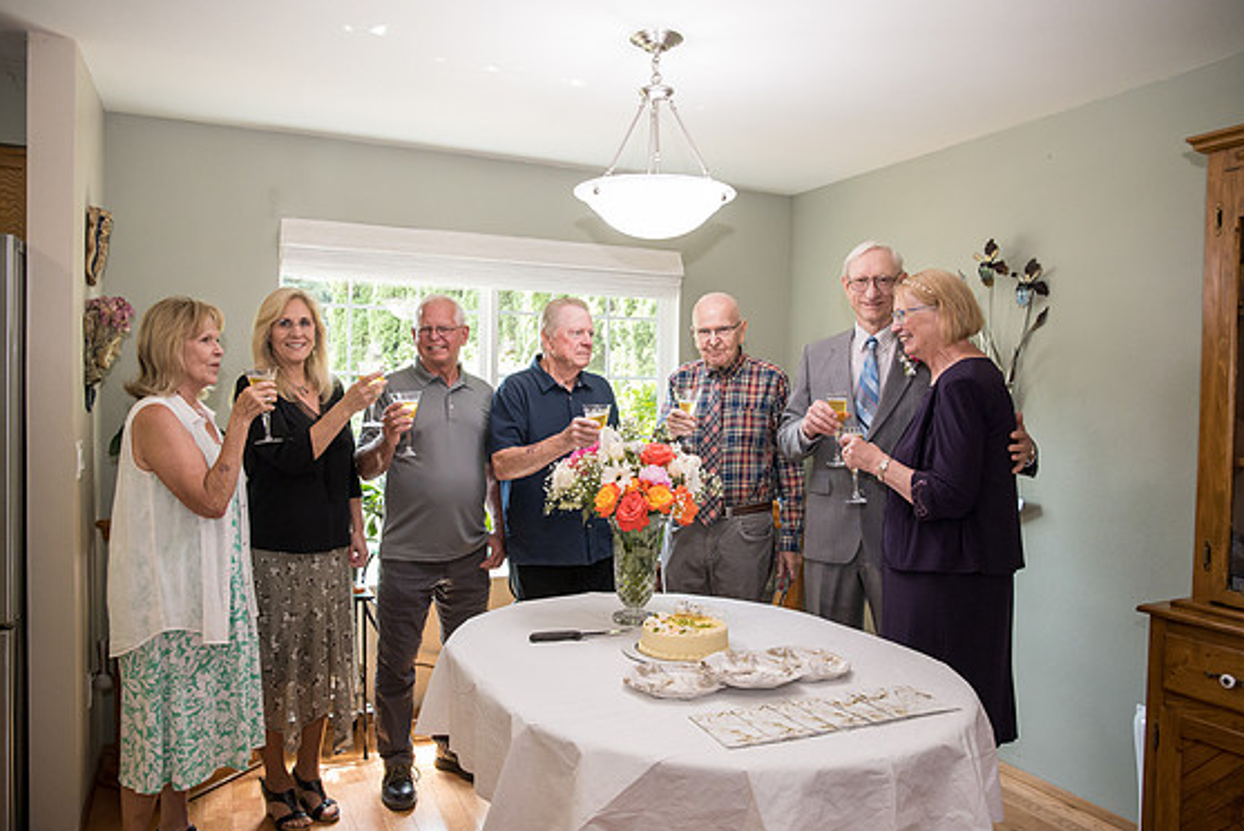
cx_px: 619
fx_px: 864
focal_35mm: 25
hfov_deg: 71.5
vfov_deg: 51.3
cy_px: 419
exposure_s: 1/320
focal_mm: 24
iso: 2500
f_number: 4
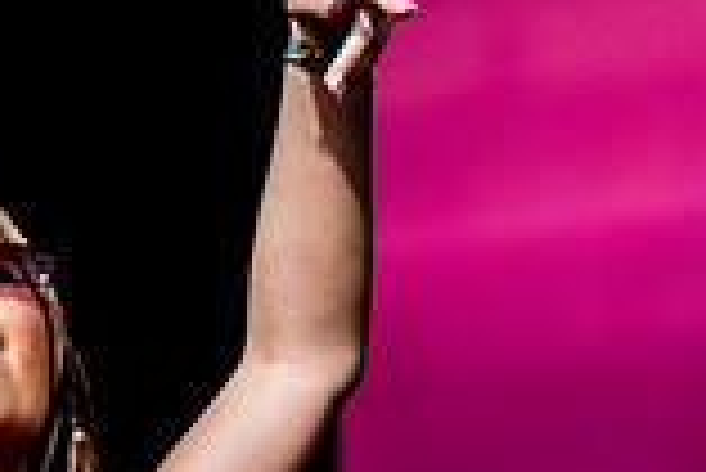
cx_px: -135
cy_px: 353
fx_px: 11208
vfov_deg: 2.4
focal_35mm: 571
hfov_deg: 3.6
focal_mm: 155
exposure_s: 1/2000
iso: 200
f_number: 5
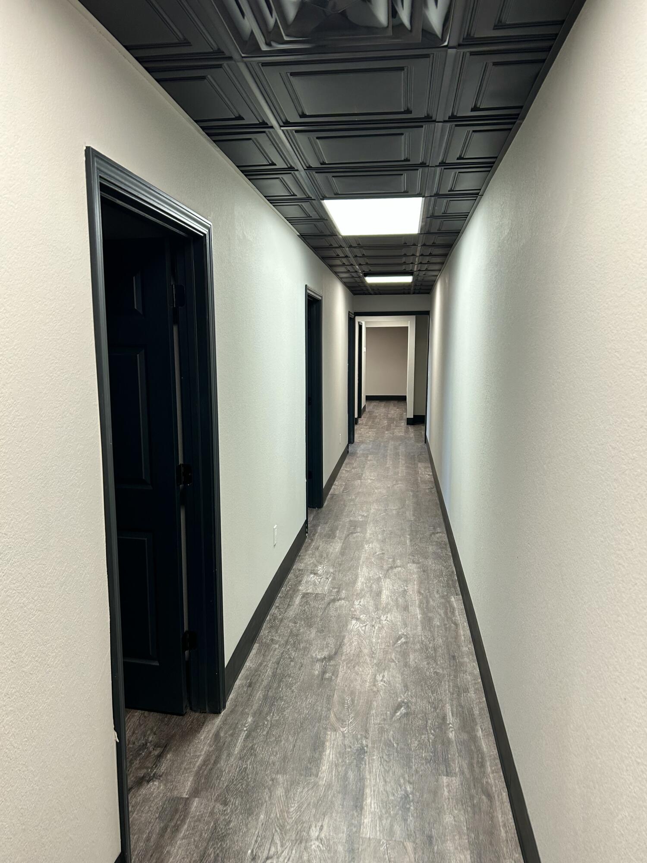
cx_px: 324
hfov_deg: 53.1
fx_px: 648
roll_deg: +0.7
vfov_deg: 67.3
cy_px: 432
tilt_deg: -6.8
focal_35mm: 26
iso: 100
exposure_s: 1/120
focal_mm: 5.7
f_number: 1.5
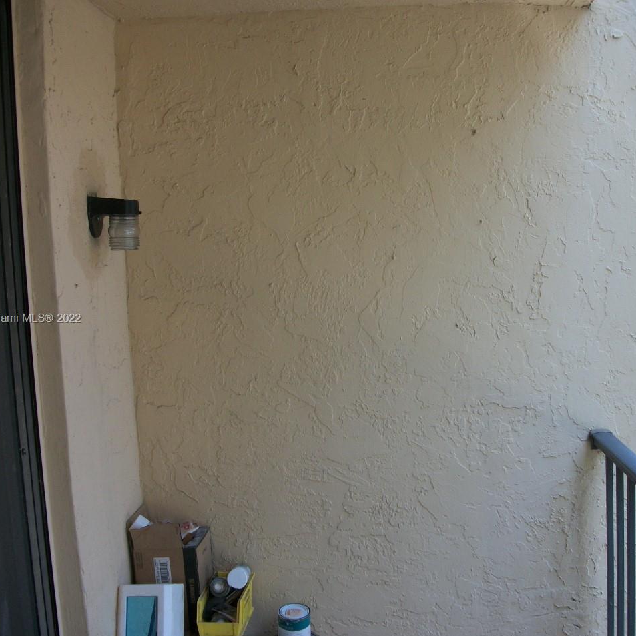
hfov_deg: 43.8
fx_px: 790
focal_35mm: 38
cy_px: 320
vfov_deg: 43.9
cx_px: 343
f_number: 2.9
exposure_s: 1/200
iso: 80
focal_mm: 5.7
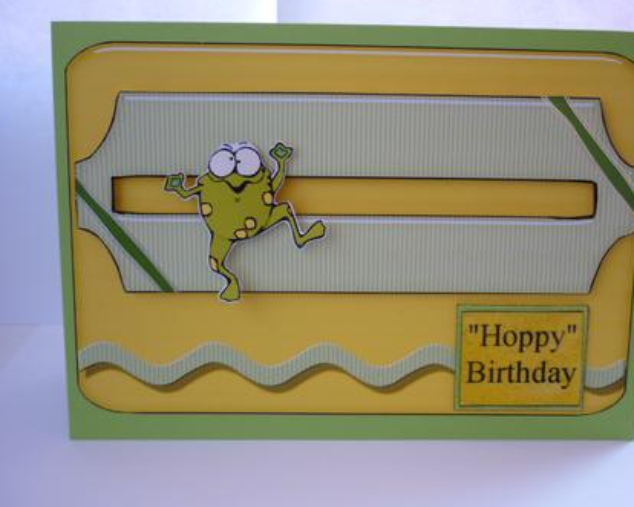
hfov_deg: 51.5
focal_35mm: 35
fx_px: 657
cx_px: 332
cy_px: 251
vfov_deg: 42.2
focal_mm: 5.5
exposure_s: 1/30
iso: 80
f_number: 2.8
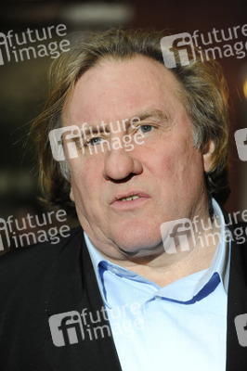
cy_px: 186
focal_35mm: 130
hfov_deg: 10.5
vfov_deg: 15.8
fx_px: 1340
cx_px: 124
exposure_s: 1/160
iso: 4000
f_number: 6.3
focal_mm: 130
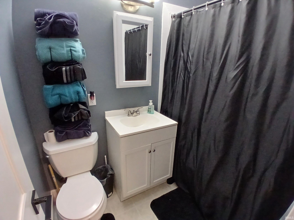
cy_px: 110
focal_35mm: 17
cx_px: 147
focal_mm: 1.4
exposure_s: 1/24
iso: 400
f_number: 2.2
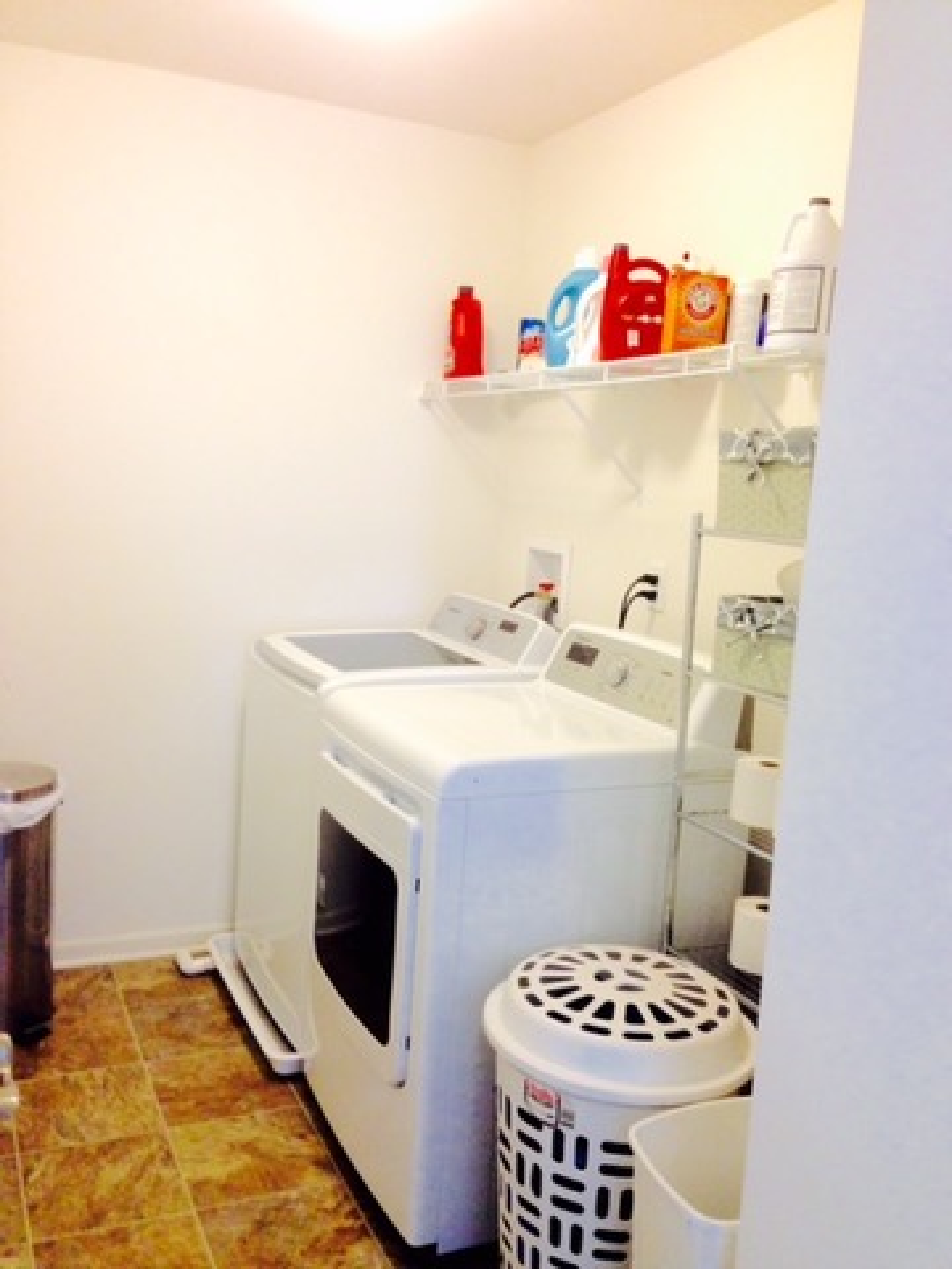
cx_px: 476
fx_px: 1210
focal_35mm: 33
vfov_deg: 55.4
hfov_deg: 42.9
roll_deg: -5.2
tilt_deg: -5.6
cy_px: 634
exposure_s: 1/20
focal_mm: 4.12
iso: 200
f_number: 2.4
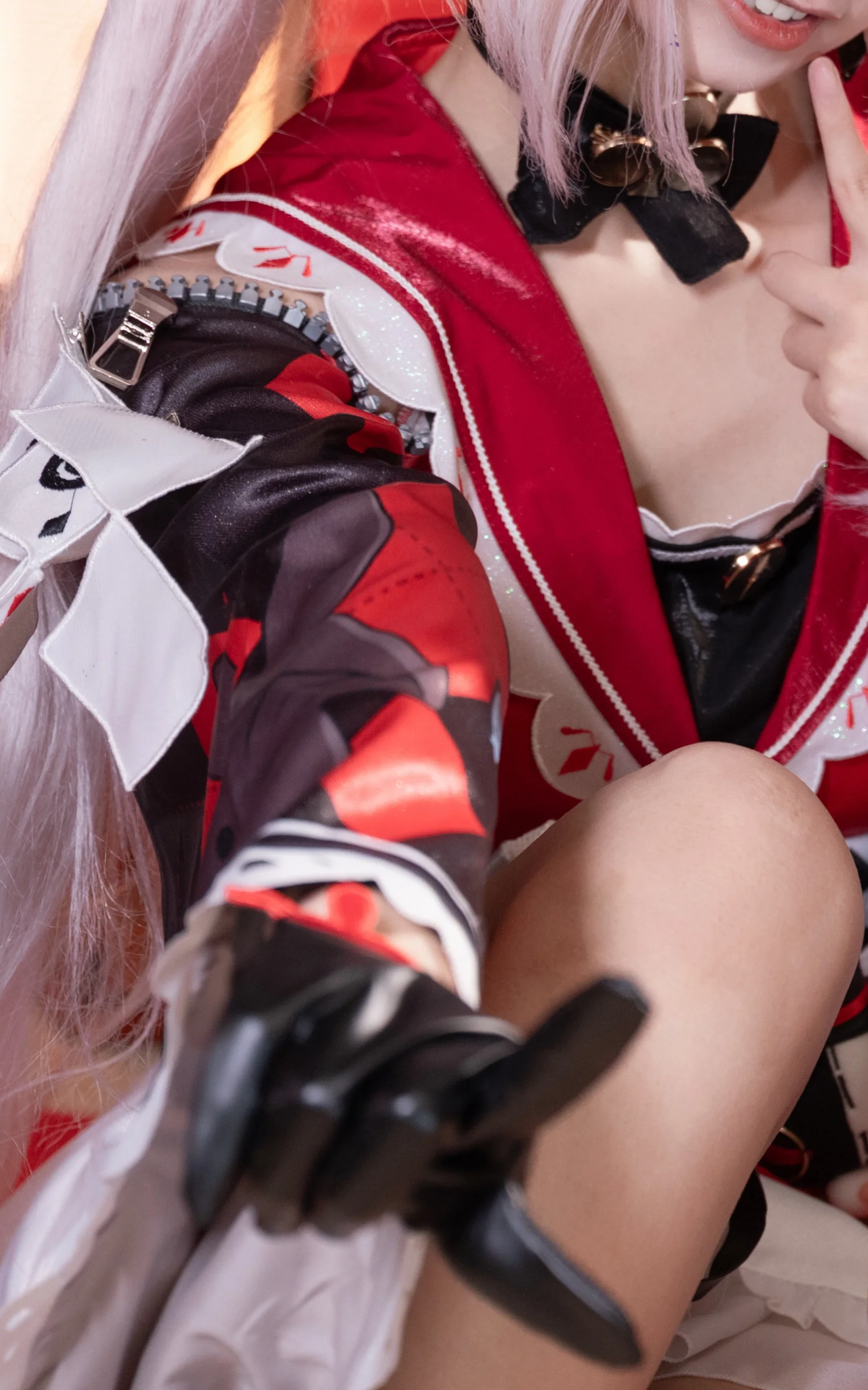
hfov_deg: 10.9
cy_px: 451
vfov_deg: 17.8
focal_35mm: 117
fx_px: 4411
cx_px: 1246
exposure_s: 1/160
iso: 640
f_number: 2.8
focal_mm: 43.2
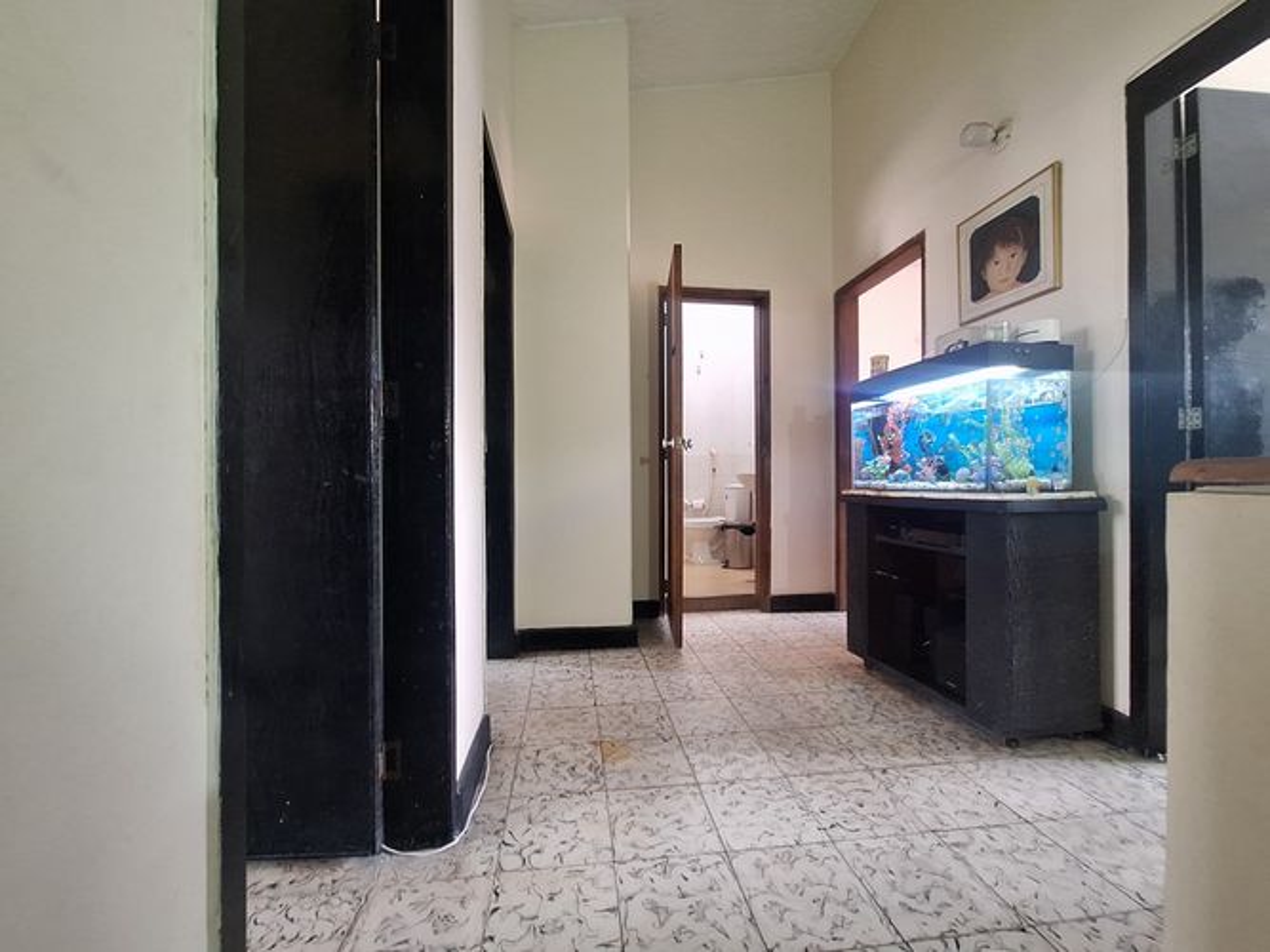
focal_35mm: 13
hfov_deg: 106.2
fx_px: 477
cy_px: 476
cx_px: 635
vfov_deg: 89.9
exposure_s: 1/24
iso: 320
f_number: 2.2
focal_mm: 1.74
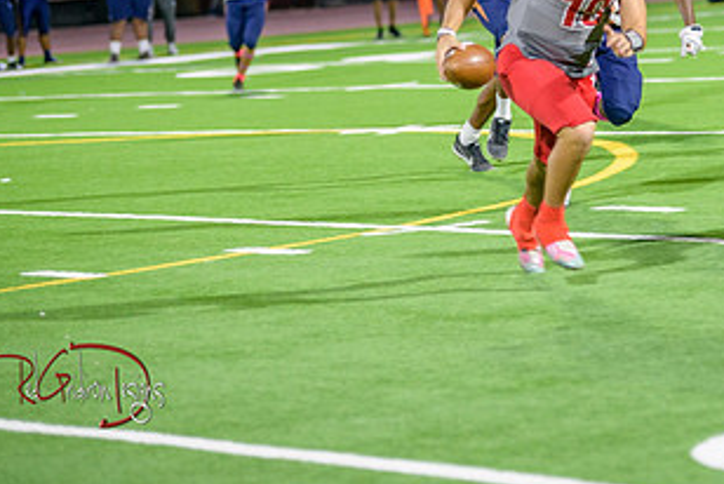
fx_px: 5113
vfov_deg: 5.4
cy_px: 46
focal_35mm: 254
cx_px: 614
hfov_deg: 8.1
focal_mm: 135
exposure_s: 1/250
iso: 1600
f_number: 2.8
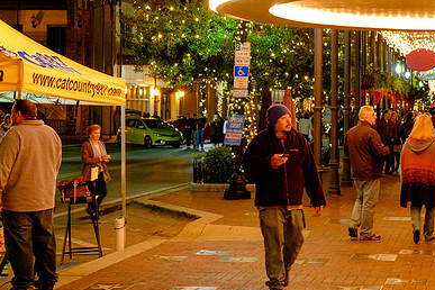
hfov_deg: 23.9
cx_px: 325
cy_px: 84
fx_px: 1015
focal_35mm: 84
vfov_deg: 16.2
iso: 800
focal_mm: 37.4
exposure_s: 1/25
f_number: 3.6
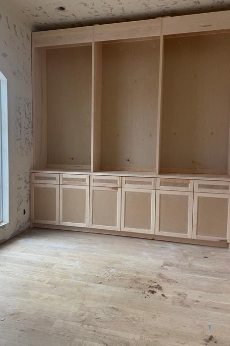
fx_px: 269
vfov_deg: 65.5
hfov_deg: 46.2
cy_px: 169
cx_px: 99
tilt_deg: -3.8
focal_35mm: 28
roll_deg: -1.1
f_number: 1.78
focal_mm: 6.76
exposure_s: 1/171
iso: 125
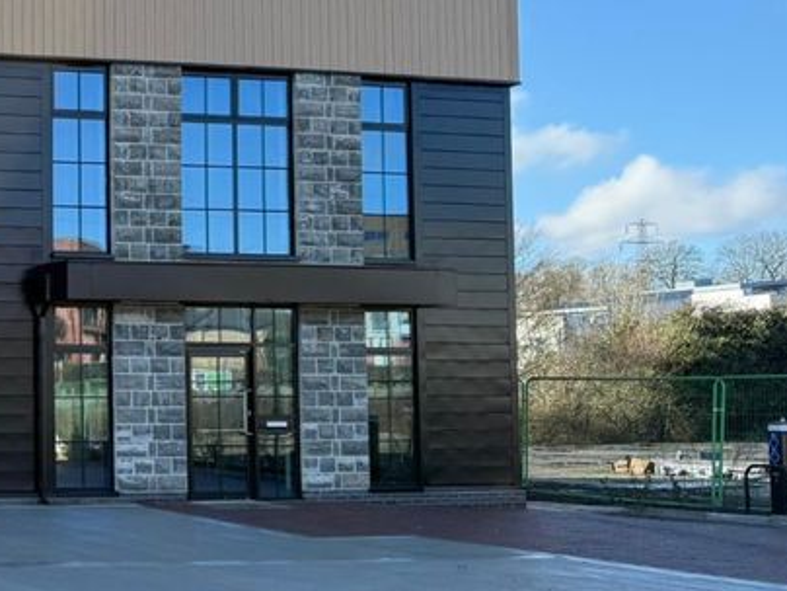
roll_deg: +0.1
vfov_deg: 22.3
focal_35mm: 66
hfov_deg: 25.2
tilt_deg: +3.2
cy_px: 311
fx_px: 1501
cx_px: -253
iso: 100
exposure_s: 1/2110
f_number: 1.78
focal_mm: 6.76
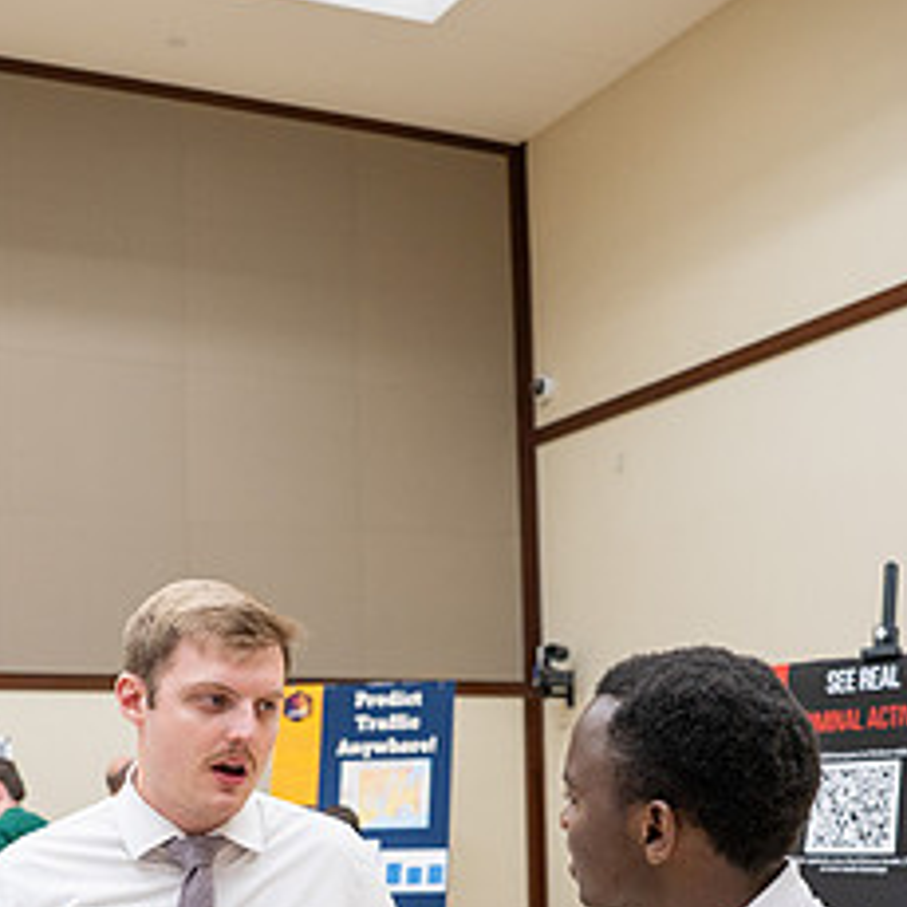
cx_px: 301
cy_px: 769
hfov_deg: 30.3
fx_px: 1660
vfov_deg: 29.6
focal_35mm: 56
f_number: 2.8
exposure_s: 1/160
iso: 640
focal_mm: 24
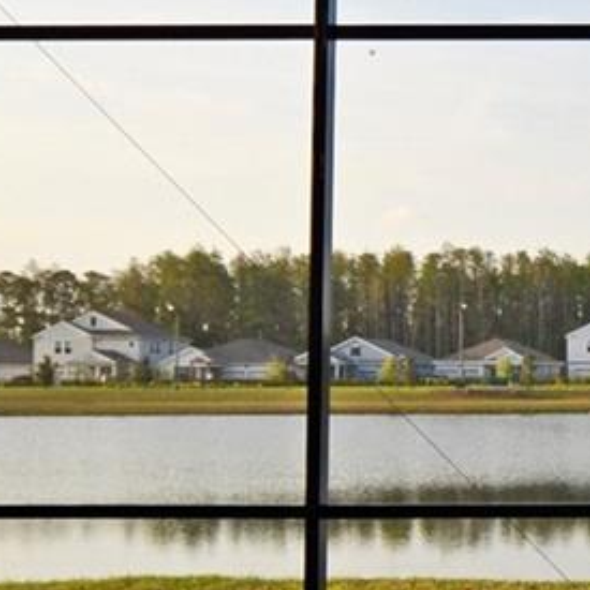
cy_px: 291
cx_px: 862
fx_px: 1427
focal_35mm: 74
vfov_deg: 23.4
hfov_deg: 20.3
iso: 250
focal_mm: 10
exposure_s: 1/800
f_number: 4.5
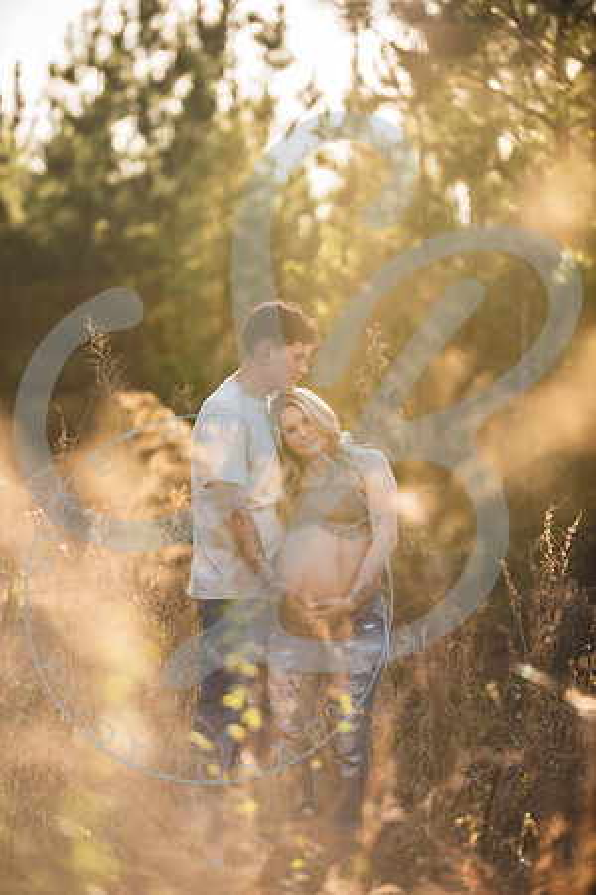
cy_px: 448
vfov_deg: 14.7
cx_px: 298
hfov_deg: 9.8
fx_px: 3476
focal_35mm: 140
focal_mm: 140
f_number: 2.8
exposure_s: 1/400
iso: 100
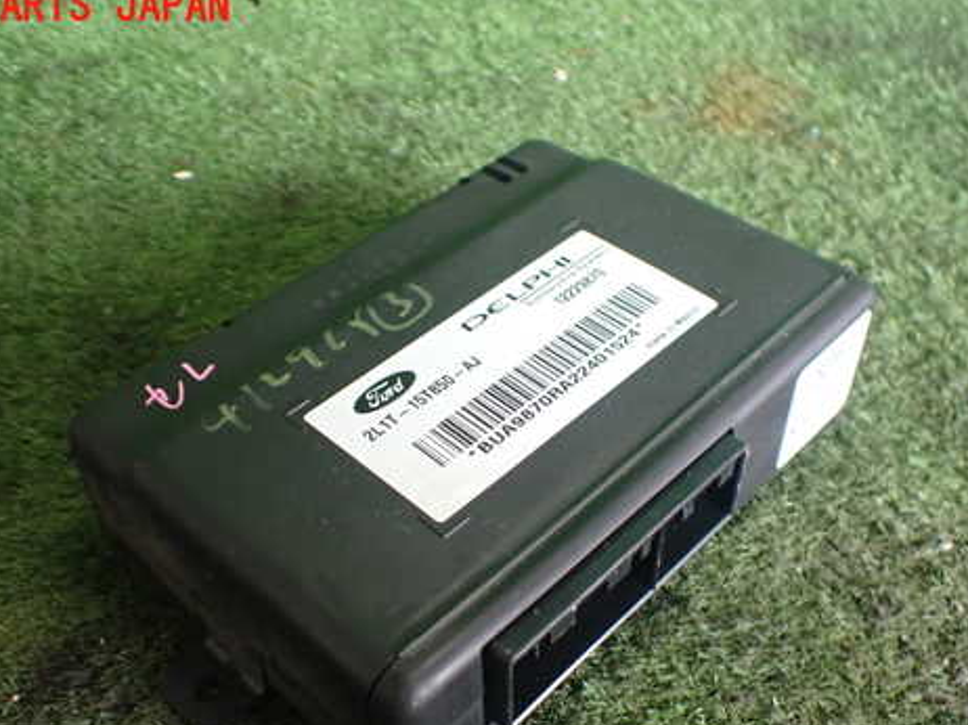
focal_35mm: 39
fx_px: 1090
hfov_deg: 47.9
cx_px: 478
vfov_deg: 36.6
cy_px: 453
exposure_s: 1/125
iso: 500
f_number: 2.3
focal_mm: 5.4
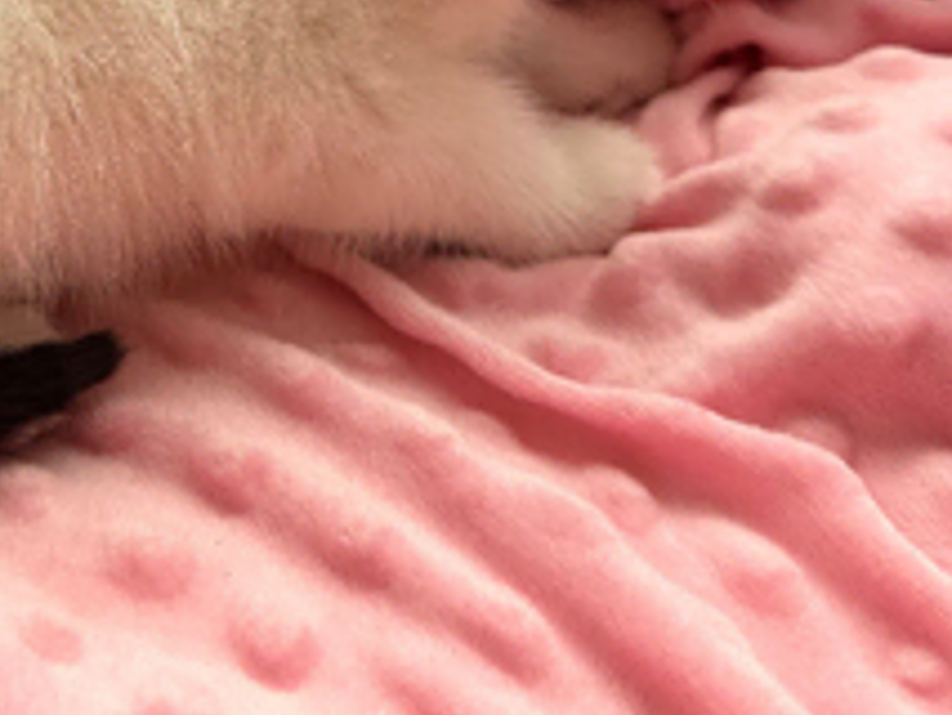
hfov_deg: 34.8
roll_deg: -1.2
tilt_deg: -31.6
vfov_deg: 26.1
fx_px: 1458
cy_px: 2
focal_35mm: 53
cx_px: 168
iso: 80
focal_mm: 6.76
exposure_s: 1/637
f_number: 1.78
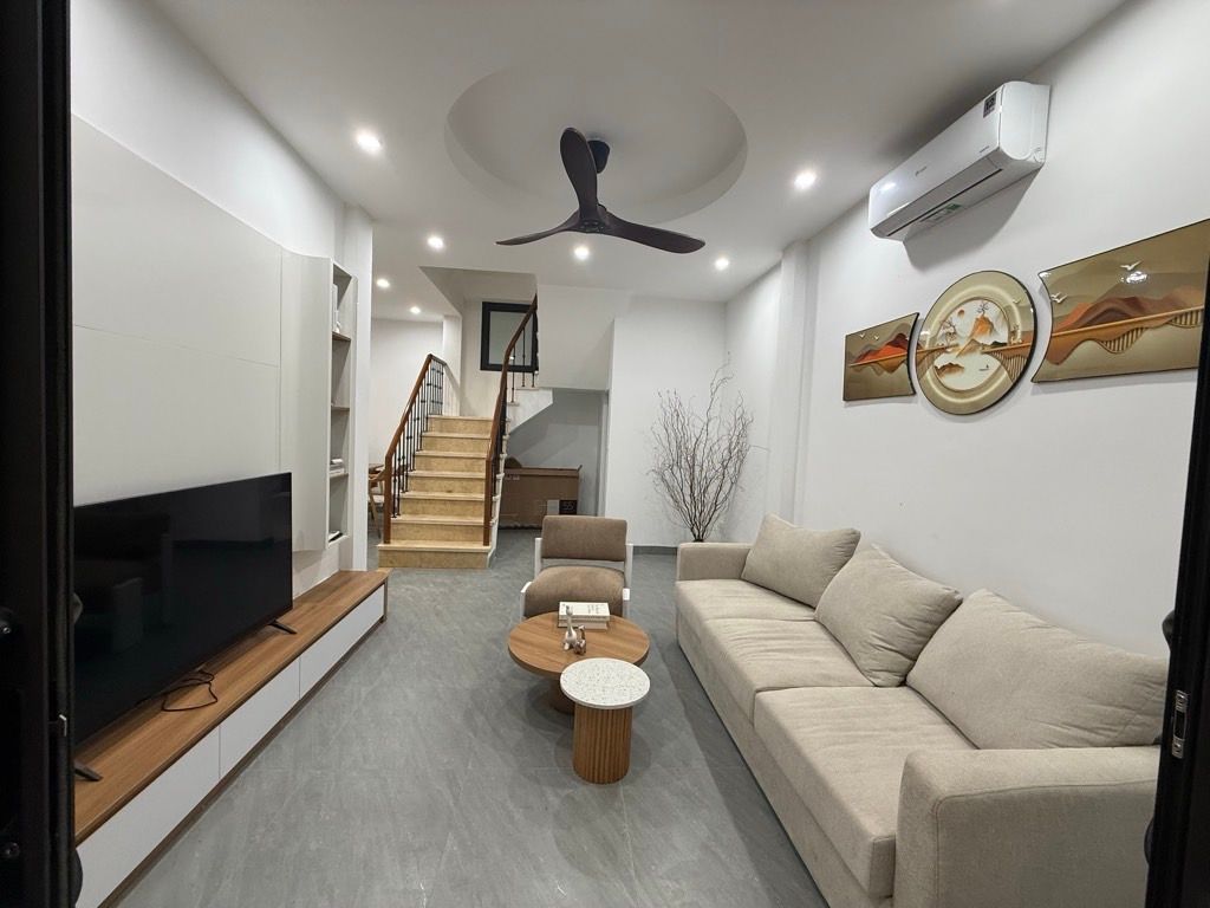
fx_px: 489
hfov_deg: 102.1
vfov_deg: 85.7
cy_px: 454
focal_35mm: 14
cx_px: 605
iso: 160
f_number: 2.2
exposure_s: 1/100
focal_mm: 2.22
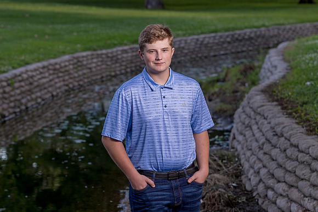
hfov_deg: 22.6
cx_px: 159
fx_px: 795
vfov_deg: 15.2
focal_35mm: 90
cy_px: 106
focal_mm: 90
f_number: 4
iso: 200
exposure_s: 1/160
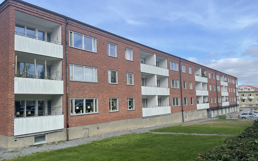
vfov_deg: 44.4
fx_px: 197
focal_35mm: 28
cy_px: 90
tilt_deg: +4.1
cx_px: 128
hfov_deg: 66.5
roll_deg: +1.5
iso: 32
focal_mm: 4.2
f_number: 1.6
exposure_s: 1/2817
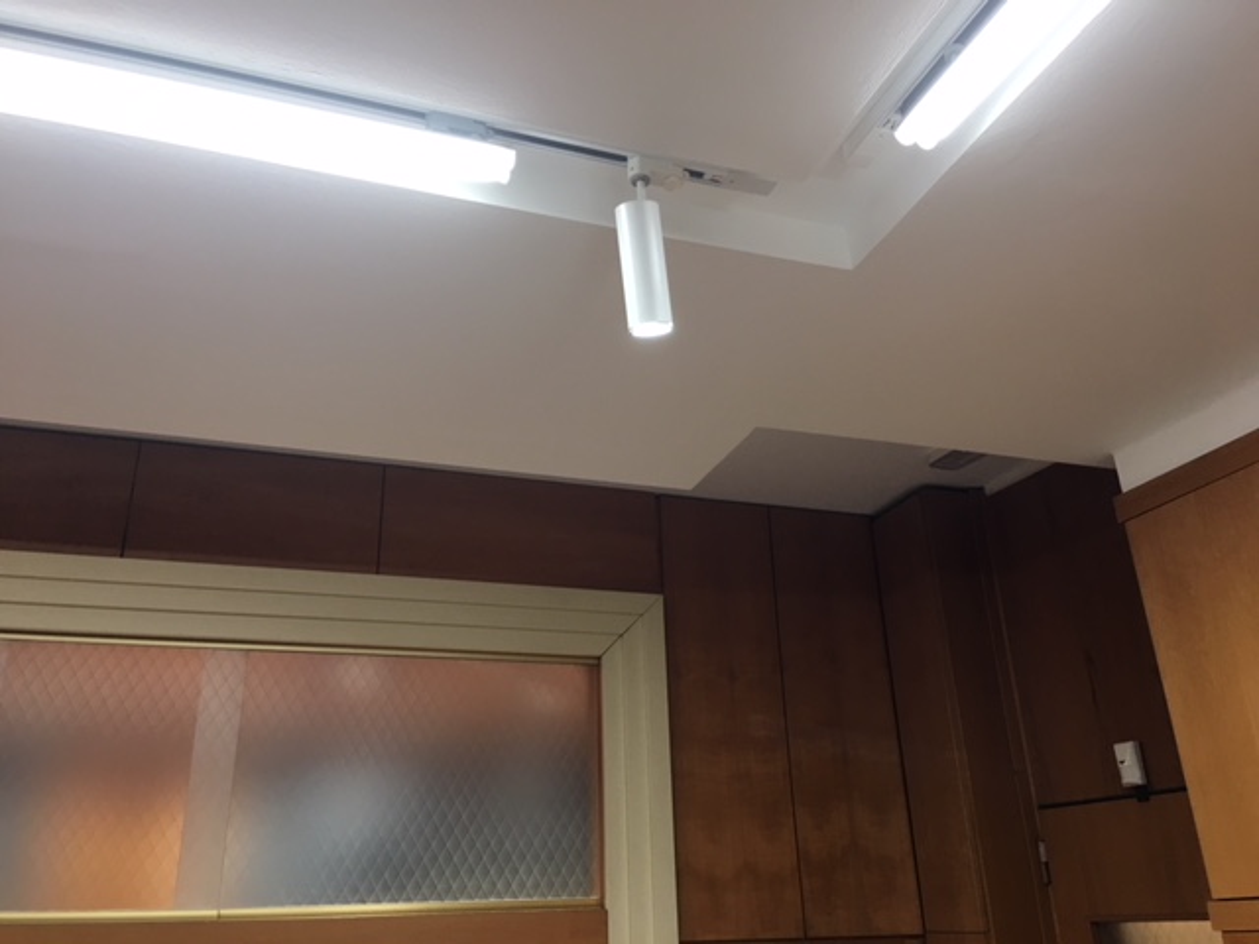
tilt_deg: +22.8
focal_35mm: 29
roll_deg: +1.5
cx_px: 630
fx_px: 1055
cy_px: 472
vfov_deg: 48.2
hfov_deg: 61.7
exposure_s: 1/33
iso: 25
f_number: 2.2
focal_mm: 4.15
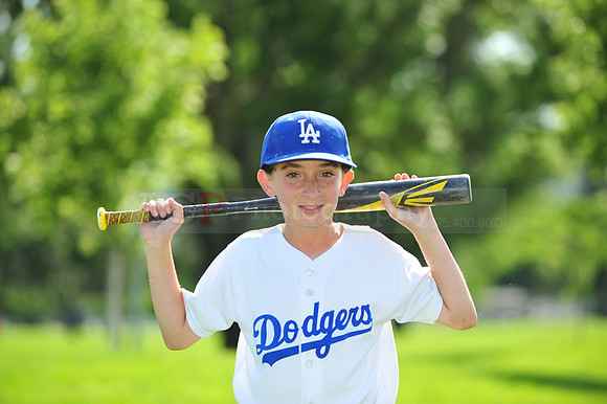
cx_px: 304
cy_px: 202
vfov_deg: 7.8
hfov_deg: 11.8
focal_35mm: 175
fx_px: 2949
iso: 320
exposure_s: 1/1250
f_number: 4.5
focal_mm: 175
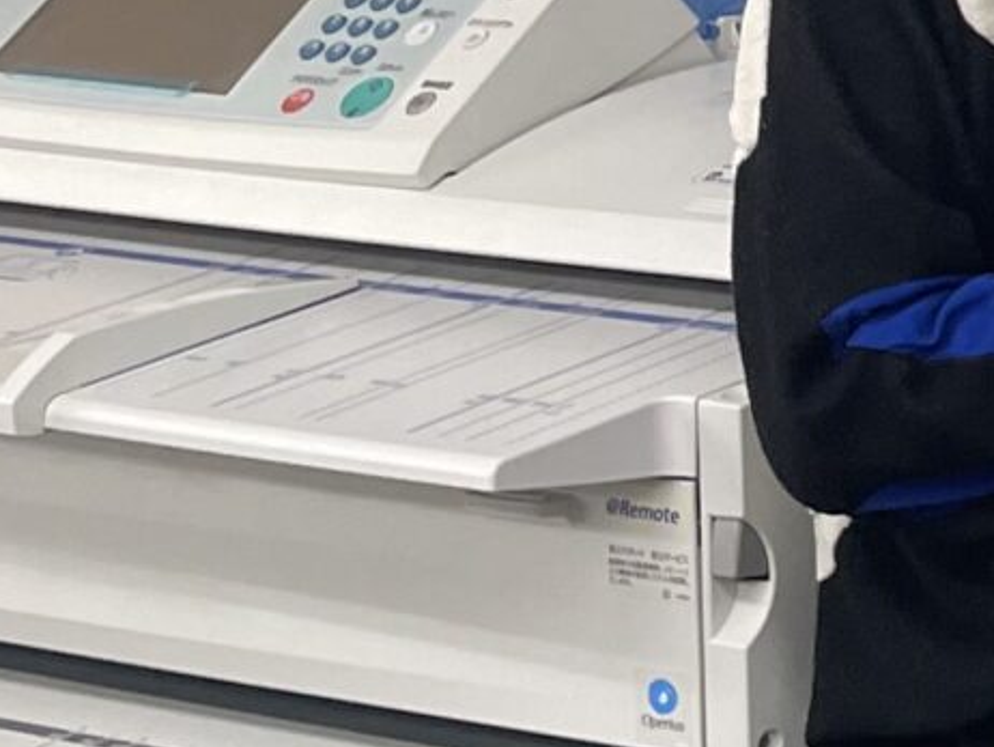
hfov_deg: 11.2
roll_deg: -0.6
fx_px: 4137
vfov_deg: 10.2
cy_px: 28
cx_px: 2496
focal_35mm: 144
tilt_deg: -7.3
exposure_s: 1/100
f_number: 1.6
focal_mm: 4.2
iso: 80
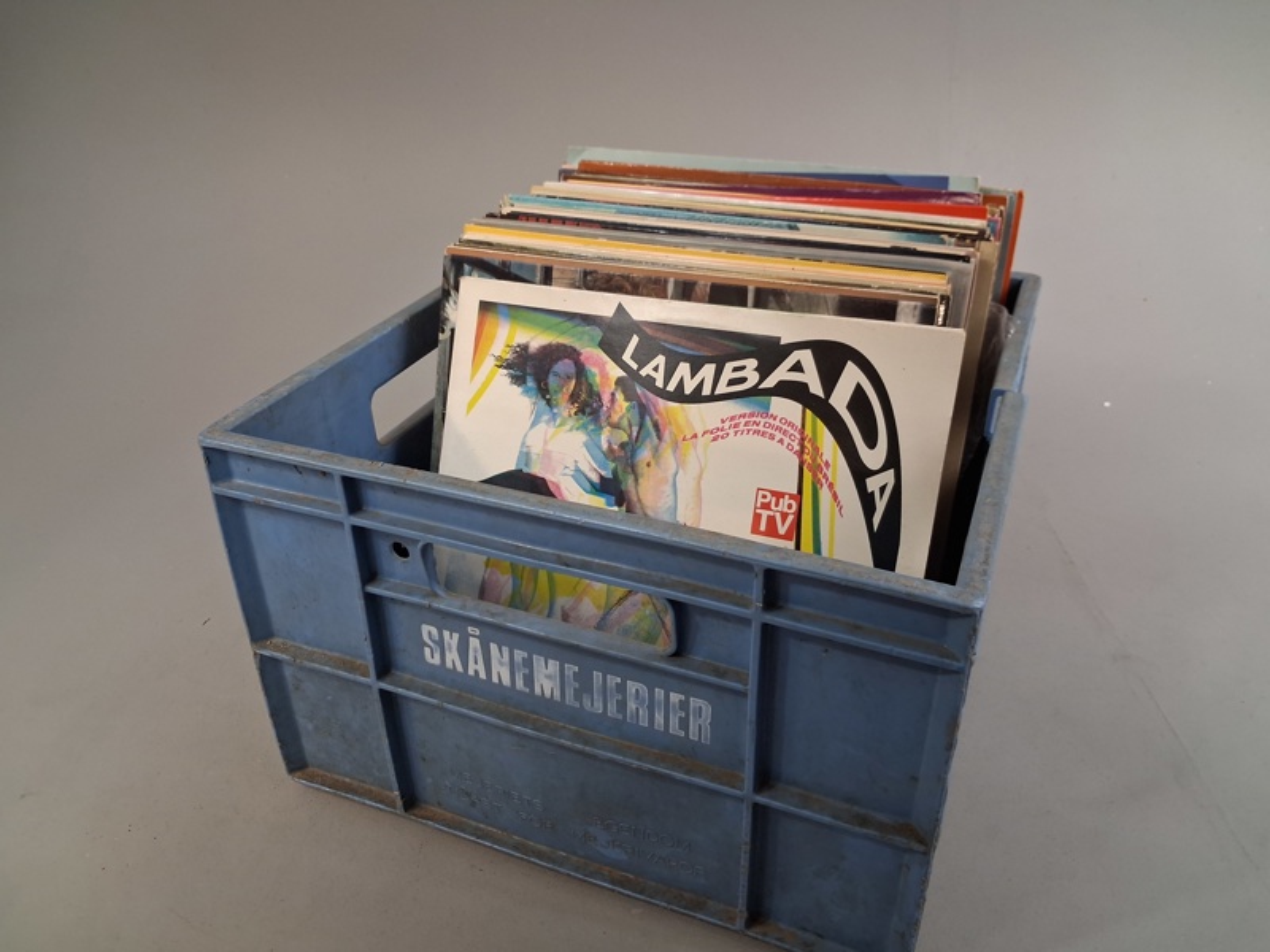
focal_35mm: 27
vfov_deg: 51.4
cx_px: 635
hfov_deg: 65.3
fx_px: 991
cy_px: 476
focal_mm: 4
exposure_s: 1/50
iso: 320
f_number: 1.8
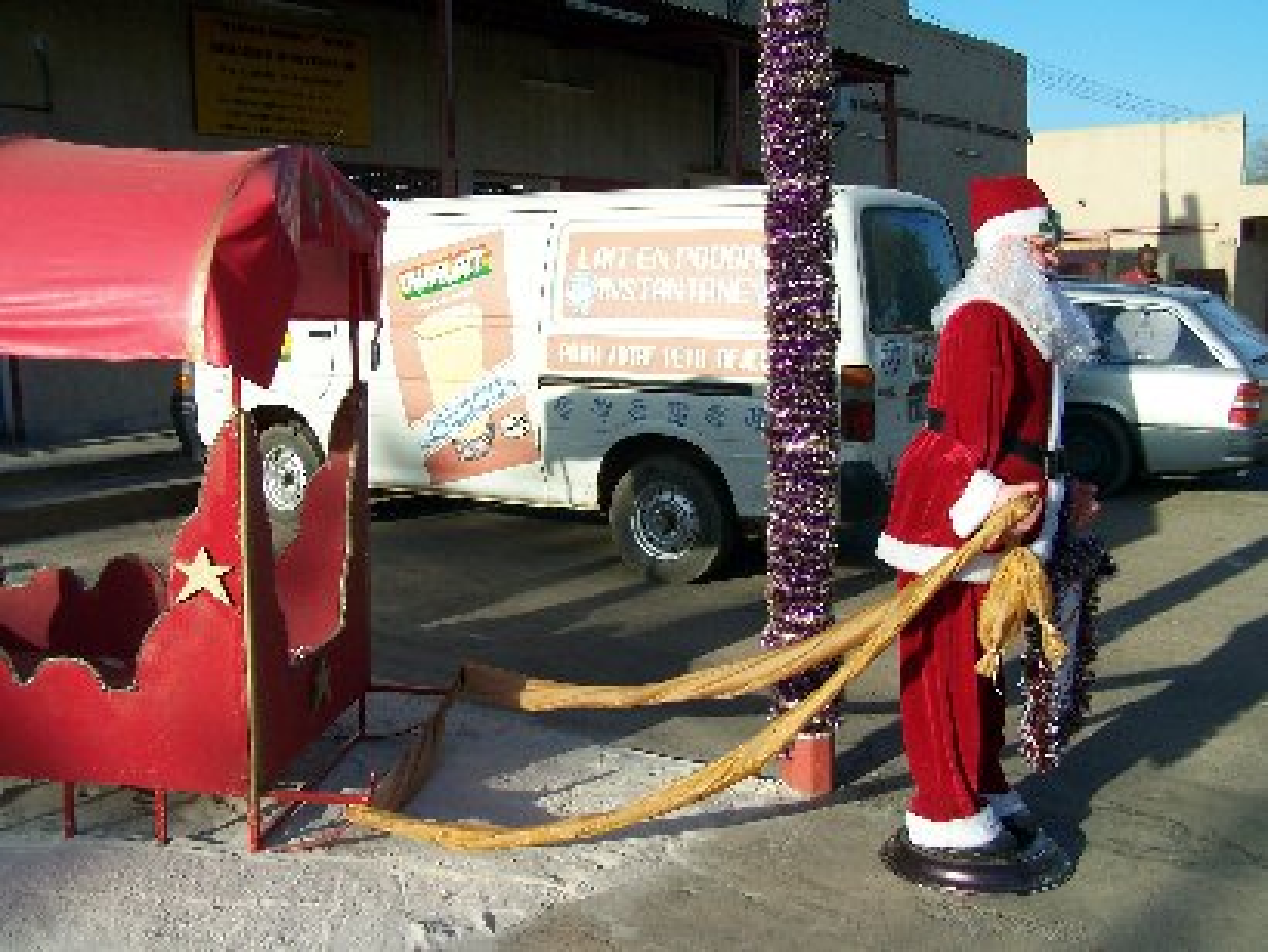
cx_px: 634
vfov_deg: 37.8
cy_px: 476
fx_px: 1393
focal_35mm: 38
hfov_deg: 49.0
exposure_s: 1/500
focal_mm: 6.3
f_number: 4
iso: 80
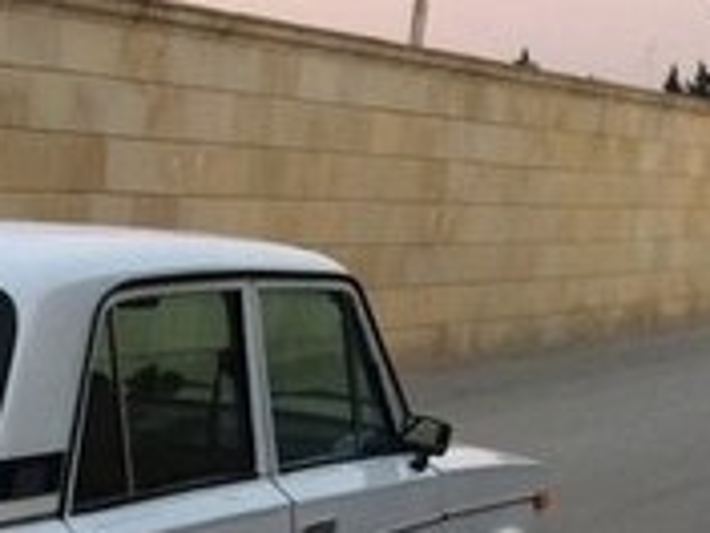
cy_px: 830
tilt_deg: -16.5
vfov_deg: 12.8
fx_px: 2236
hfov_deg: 17.1
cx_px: -173
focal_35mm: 109
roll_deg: -2.8
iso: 80
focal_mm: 4.15
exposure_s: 1/33
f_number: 2.2
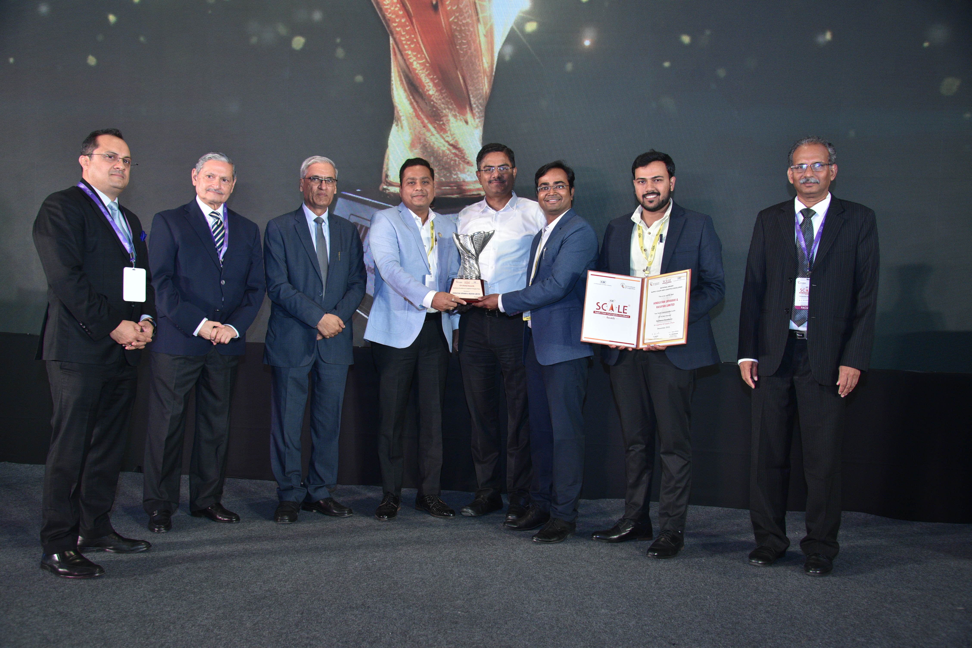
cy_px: 324
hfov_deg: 58.7
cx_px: 486
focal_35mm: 32
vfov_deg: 41.1
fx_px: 864
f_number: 5.6
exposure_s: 1/125
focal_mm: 32
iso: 1250
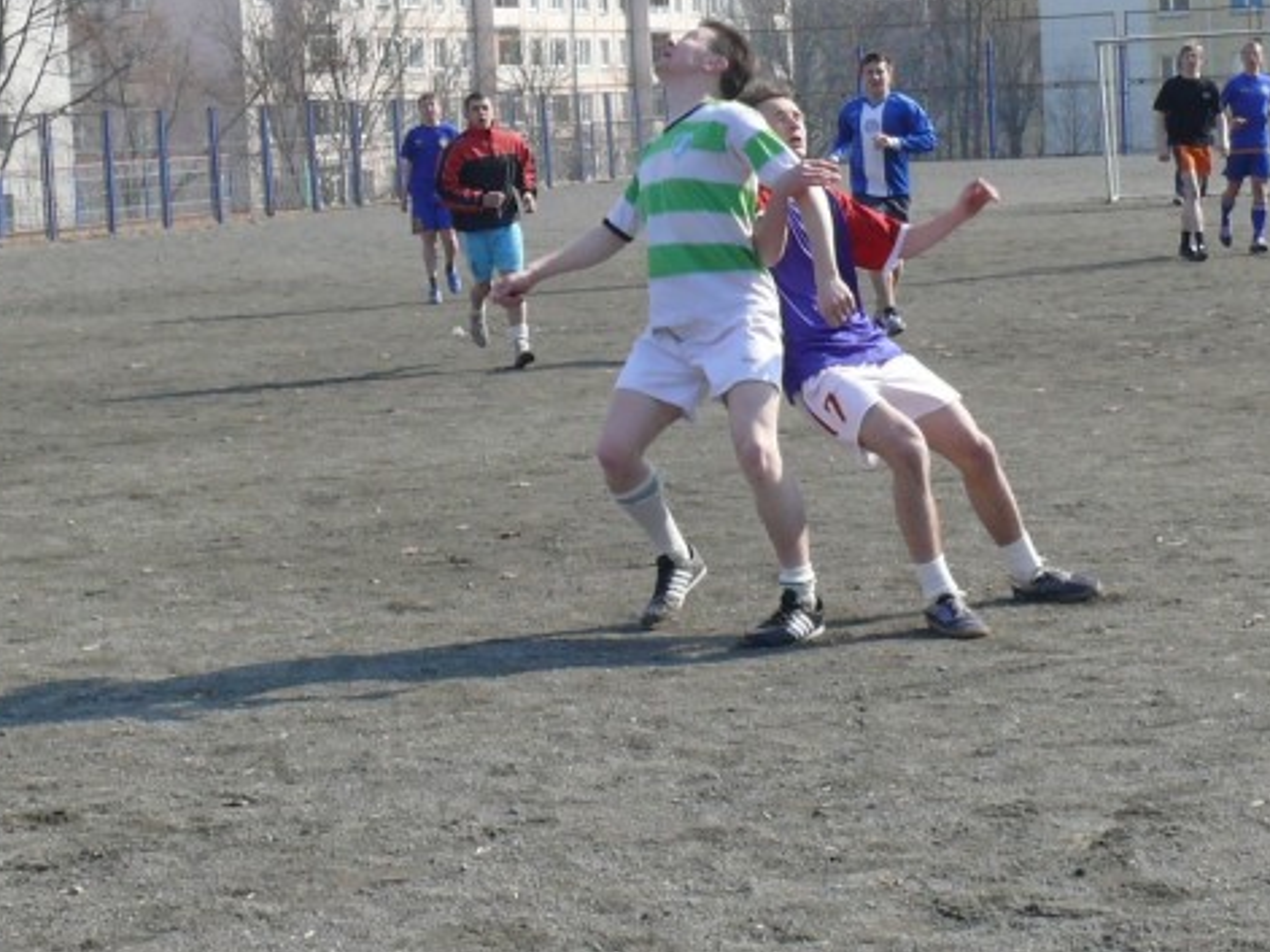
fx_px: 1907
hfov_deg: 36.5
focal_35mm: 52
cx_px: 817
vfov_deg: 27.8
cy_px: 301
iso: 100
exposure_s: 1/320
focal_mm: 7.4
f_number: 5.6
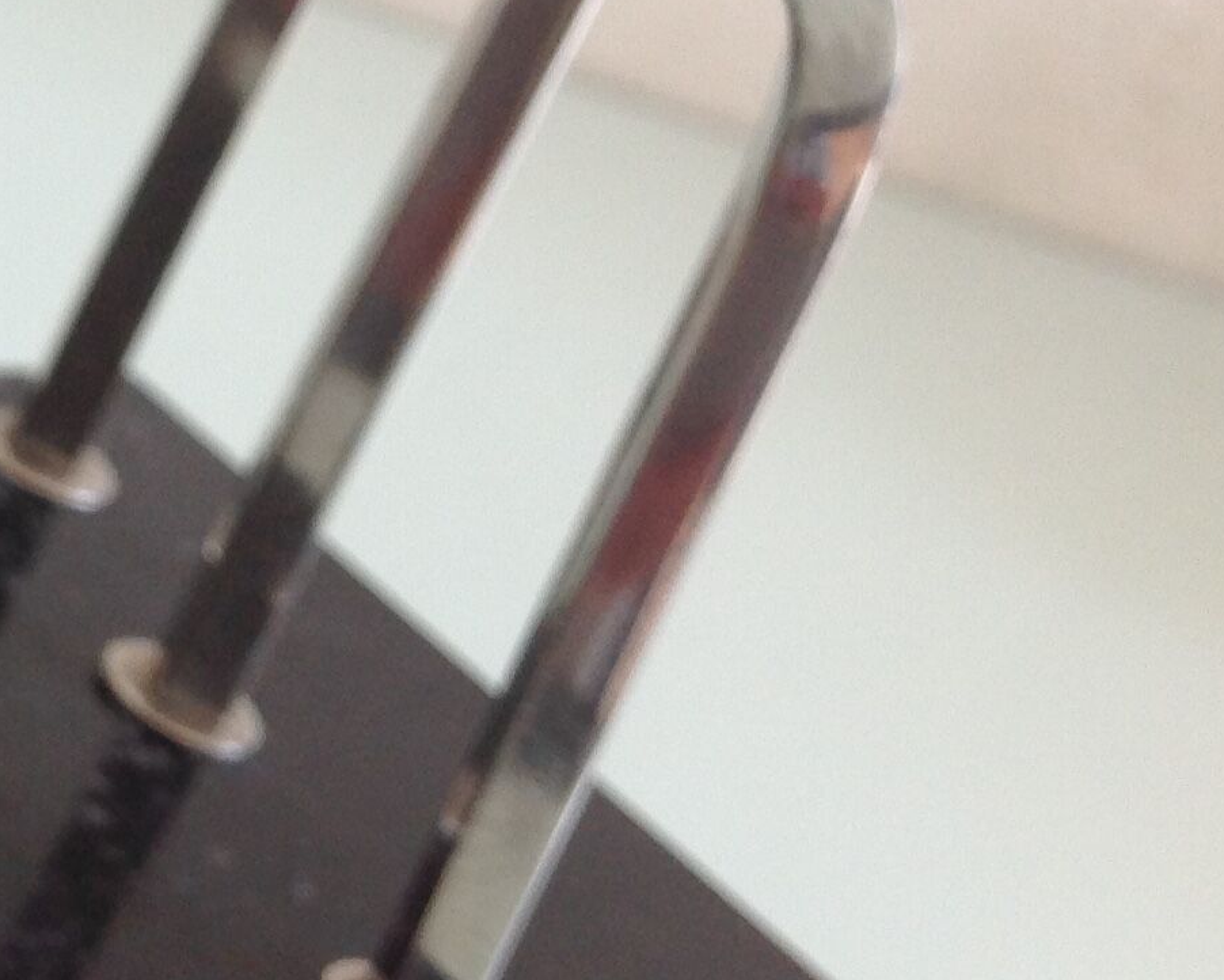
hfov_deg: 18.3
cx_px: -353
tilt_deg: -18.8
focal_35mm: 98
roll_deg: -23.0
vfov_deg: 15.4
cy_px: -5
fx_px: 3551
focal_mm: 4.28
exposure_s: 1/40
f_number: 2.4
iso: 64
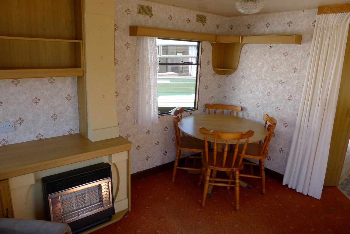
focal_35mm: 24
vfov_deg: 53.2
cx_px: 175
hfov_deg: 73.7
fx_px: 233
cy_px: 117
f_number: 2.8
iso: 80
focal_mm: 5.1
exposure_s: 1/160
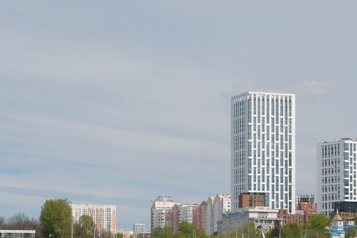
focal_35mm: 130
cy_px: 193
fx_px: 1289
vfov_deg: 10.5
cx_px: 153
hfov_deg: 15.8
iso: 200
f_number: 8
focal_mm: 50
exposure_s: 1/200
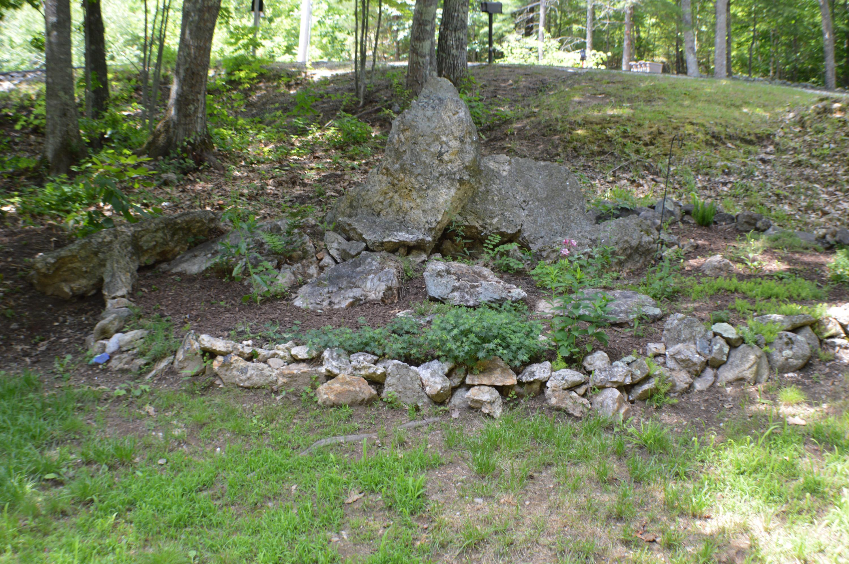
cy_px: 282
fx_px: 1343
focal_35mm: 57
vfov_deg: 23.7
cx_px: 424
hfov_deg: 35.1
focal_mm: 38
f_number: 5.6
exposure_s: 1/125
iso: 320
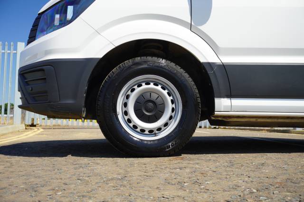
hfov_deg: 46.4
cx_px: 152
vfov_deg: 31.9
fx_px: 354
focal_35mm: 42
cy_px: 101
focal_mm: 28
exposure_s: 1/200
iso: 100
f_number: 5.6
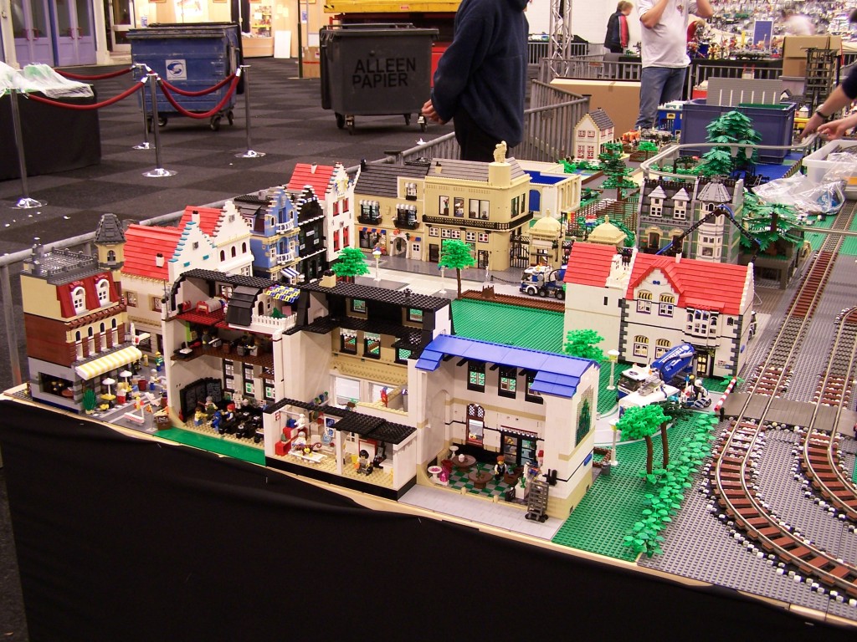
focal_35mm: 38
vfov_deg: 37.7
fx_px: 941
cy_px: 321
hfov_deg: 49.0
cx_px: 428
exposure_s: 1/2
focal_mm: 6.3
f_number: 2.8
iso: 80
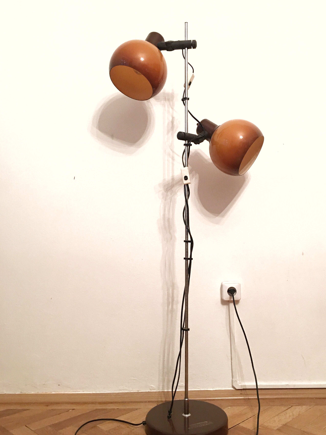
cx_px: 183
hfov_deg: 42.9
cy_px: 210
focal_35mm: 33
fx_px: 414
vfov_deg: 55.3
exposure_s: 1/17
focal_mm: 4.15
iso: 100
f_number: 2.2
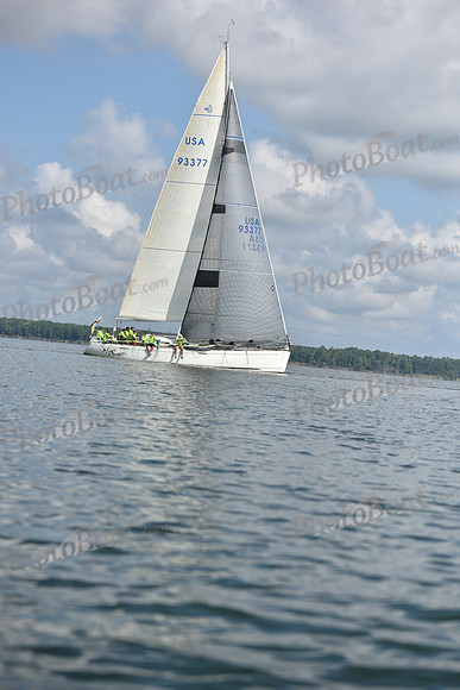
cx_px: 230
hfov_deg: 17.1
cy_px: 345
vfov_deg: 25.4
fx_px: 1532
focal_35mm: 80
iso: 320
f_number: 3.5
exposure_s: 1/8000
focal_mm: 80
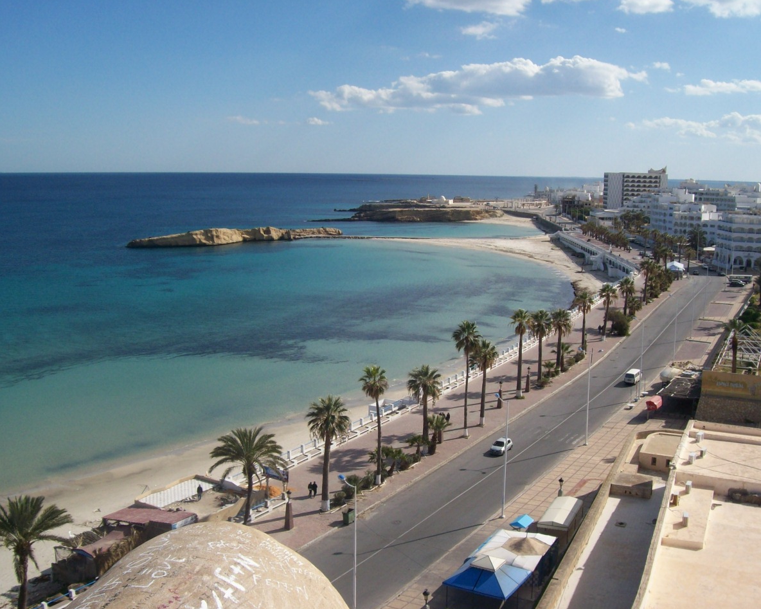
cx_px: 380
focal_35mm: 38
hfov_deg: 47.9
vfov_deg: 39.2
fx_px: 856
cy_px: 305
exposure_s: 1/825
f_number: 4.8
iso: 80
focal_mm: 6
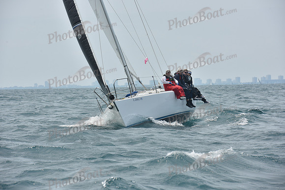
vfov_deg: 6.9
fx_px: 1584
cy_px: 95
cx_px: 142
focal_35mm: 200
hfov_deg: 10.3
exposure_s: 1/800
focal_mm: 200
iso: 250
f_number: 11
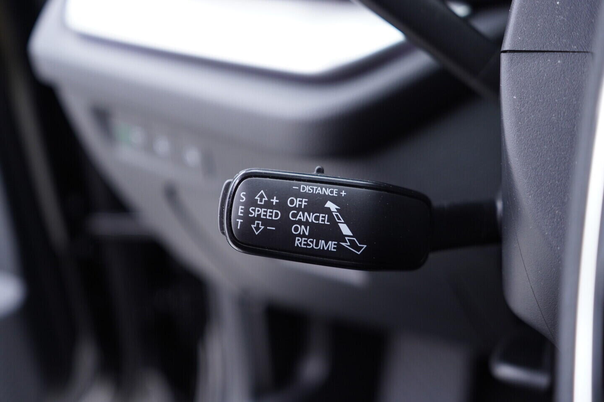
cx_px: 302
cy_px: 201
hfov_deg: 53.1
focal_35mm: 36
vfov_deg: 36.9
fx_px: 604
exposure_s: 1/40
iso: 400
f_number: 2.8
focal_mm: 24
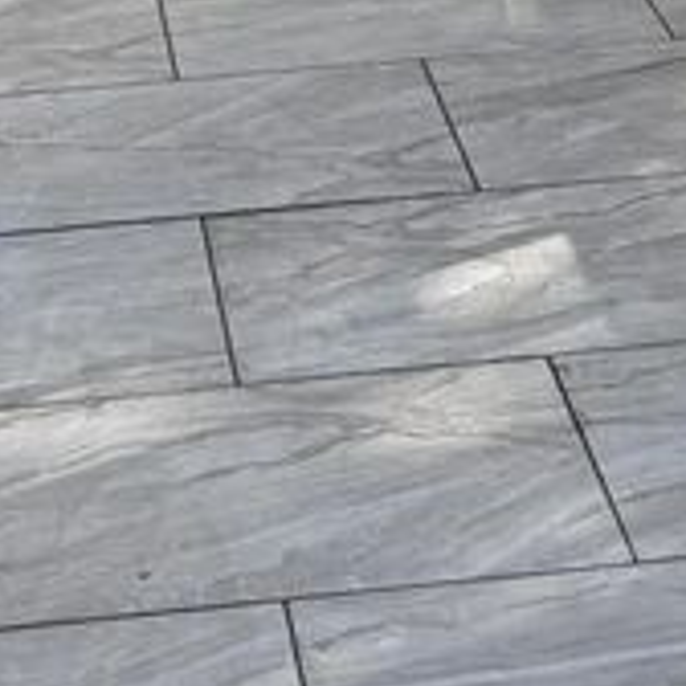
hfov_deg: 15.9
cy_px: -492
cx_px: 53
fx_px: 2421
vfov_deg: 14.5
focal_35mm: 108
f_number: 1.78
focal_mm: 6.76
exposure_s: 1/252
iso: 64
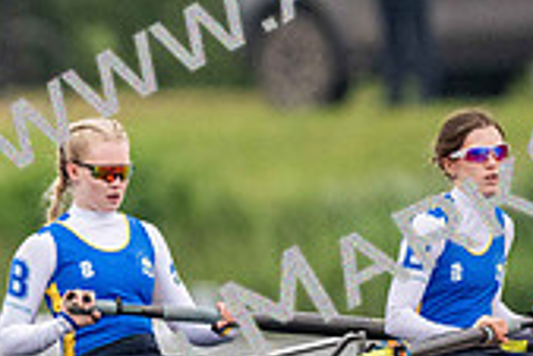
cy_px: 222
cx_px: -252
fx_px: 30480
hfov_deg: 1.0
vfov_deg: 0.7
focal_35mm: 2057
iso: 3200
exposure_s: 1/2000
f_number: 4
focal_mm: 600
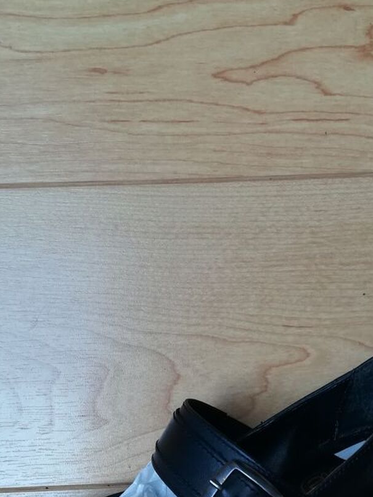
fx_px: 617
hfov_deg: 33.5
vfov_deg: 42.8
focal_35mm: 43
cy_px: 357
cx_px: 219
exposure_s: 1/50
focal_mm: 3.83
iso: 80
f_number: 2.2
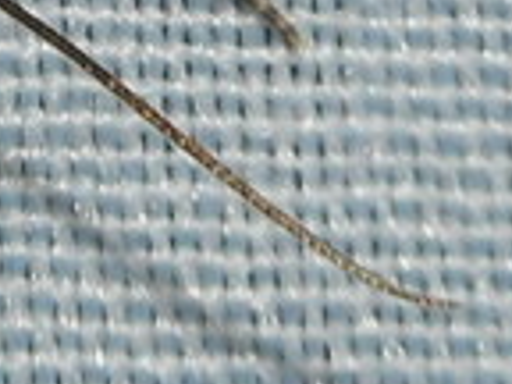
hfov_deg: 9.6
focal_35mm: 202
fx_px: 2988
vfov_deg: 6.9
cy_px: -583
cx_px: -133
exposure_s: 1/30
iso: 80
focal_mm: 6
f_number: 11.9
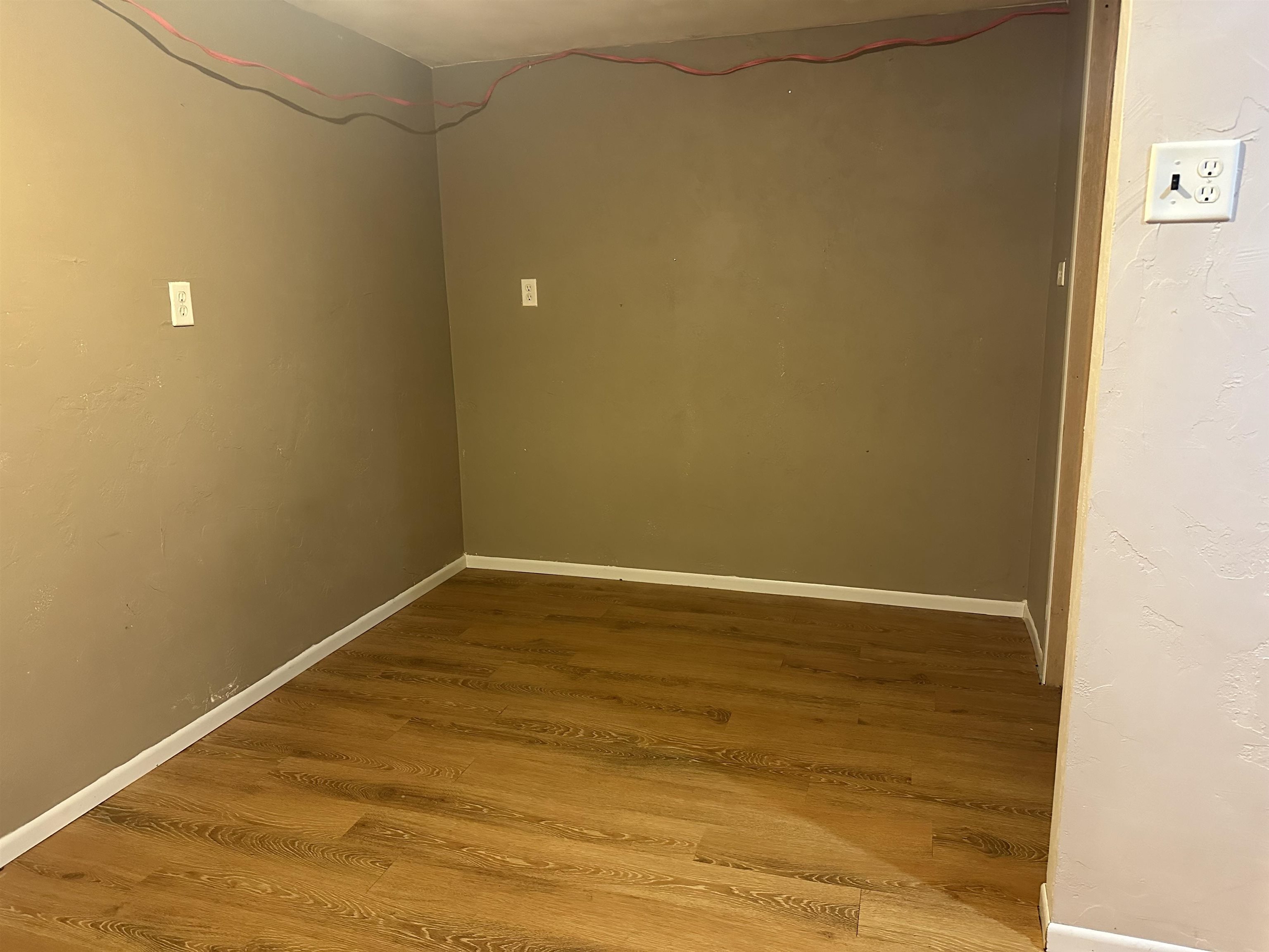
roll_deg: +0.9
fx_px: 880
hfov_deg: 71.6
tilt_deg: -11.8
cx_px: 634
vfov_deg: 56.8
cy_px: 476
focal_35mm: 24
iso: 640
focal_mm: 6.86
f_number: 1.78
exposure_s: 1/60
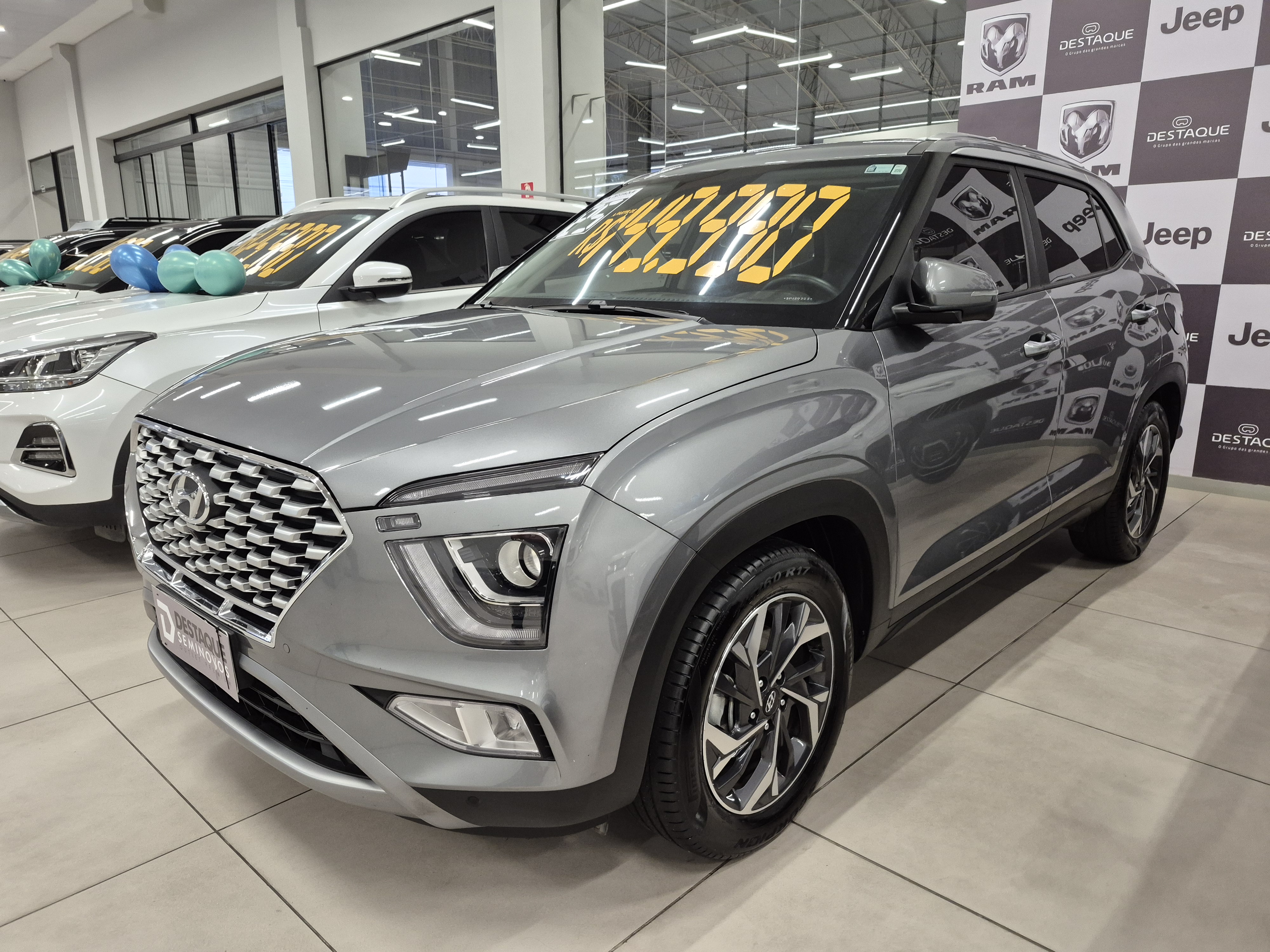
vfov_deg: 58.9
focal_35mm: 23
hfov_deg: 73.9
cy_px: 476
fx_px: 844
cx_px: 635
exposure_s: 1/120
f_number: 1.8
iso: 500
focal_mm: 5.4
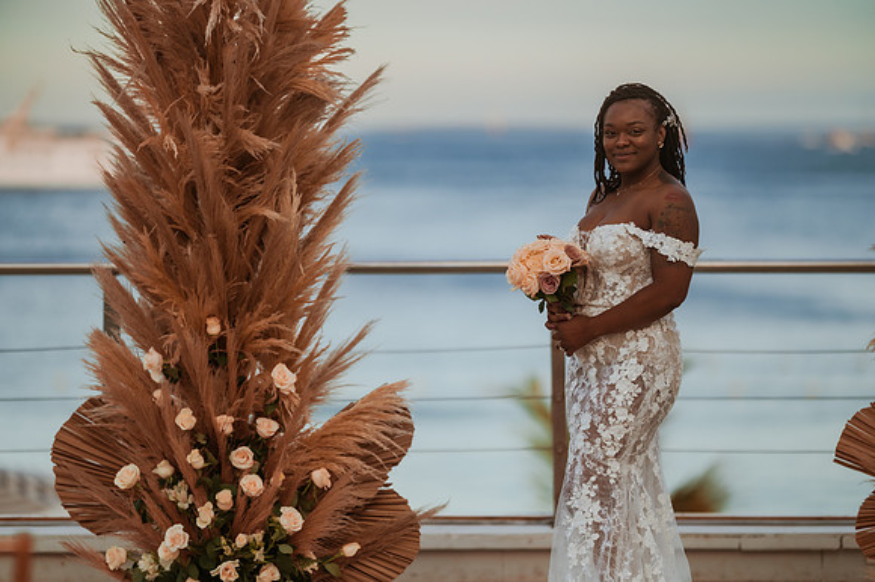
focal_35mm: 135
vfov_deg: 10.1
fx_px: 3279
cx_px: 438
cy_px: 291
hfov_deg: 15.2
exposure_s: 1/3200
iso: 250
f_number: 1.8
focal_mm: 135
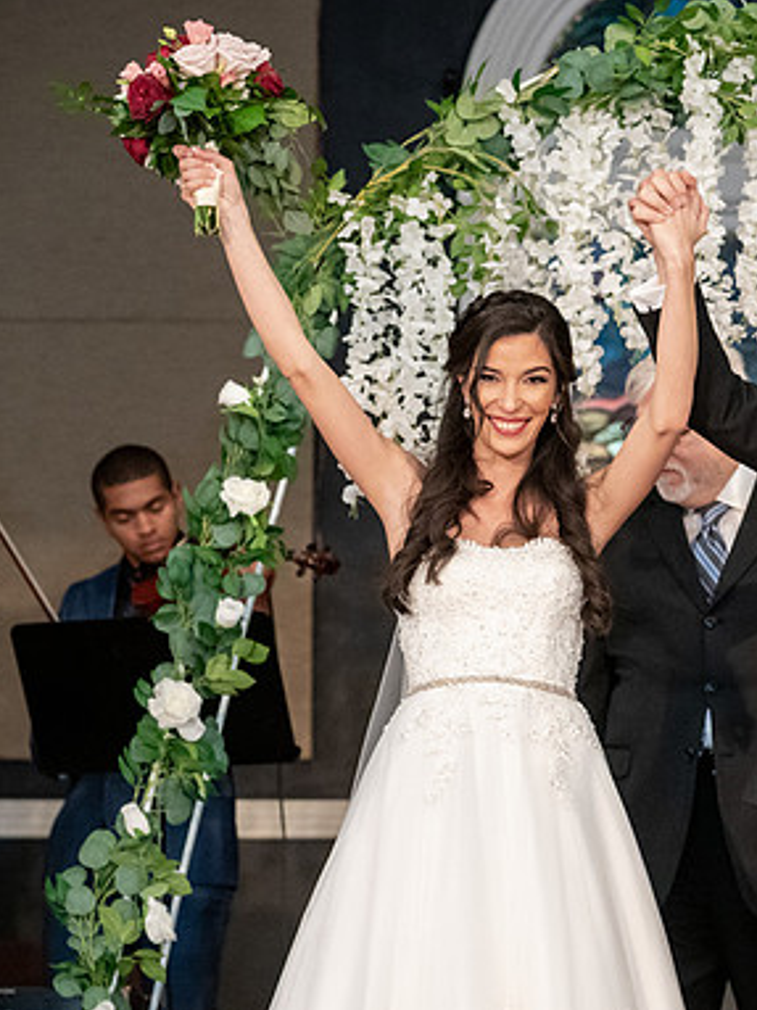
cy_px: 564
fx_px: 4522
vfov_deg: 12.7
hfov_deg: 9.5
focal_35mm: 155
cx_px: 706
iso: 8000
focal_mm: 92
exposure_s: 1/200
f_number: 4
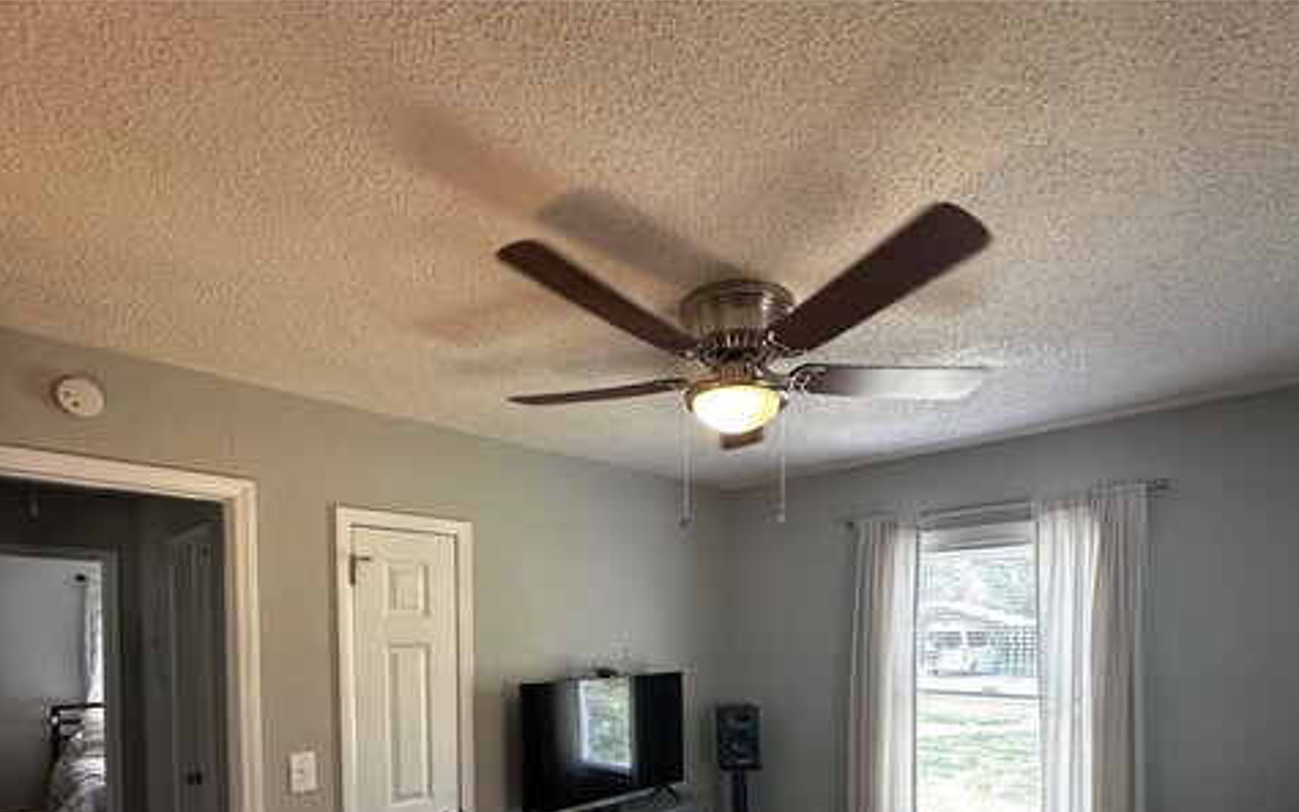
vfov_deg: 55.3
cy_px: 653
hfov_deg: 85.1
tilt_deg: -2.7
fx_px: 708
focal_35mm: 20
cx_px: 654
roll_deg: -0.1
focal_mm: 2.22
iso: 160
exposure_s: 1/120
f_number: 2.2
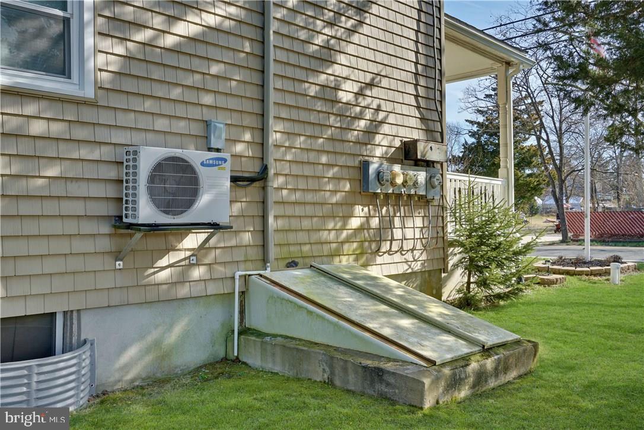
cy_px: 215
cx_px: 322
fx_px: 608
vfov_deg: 38.9
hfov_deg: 55.8
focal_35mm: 34
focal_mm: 34
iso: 100
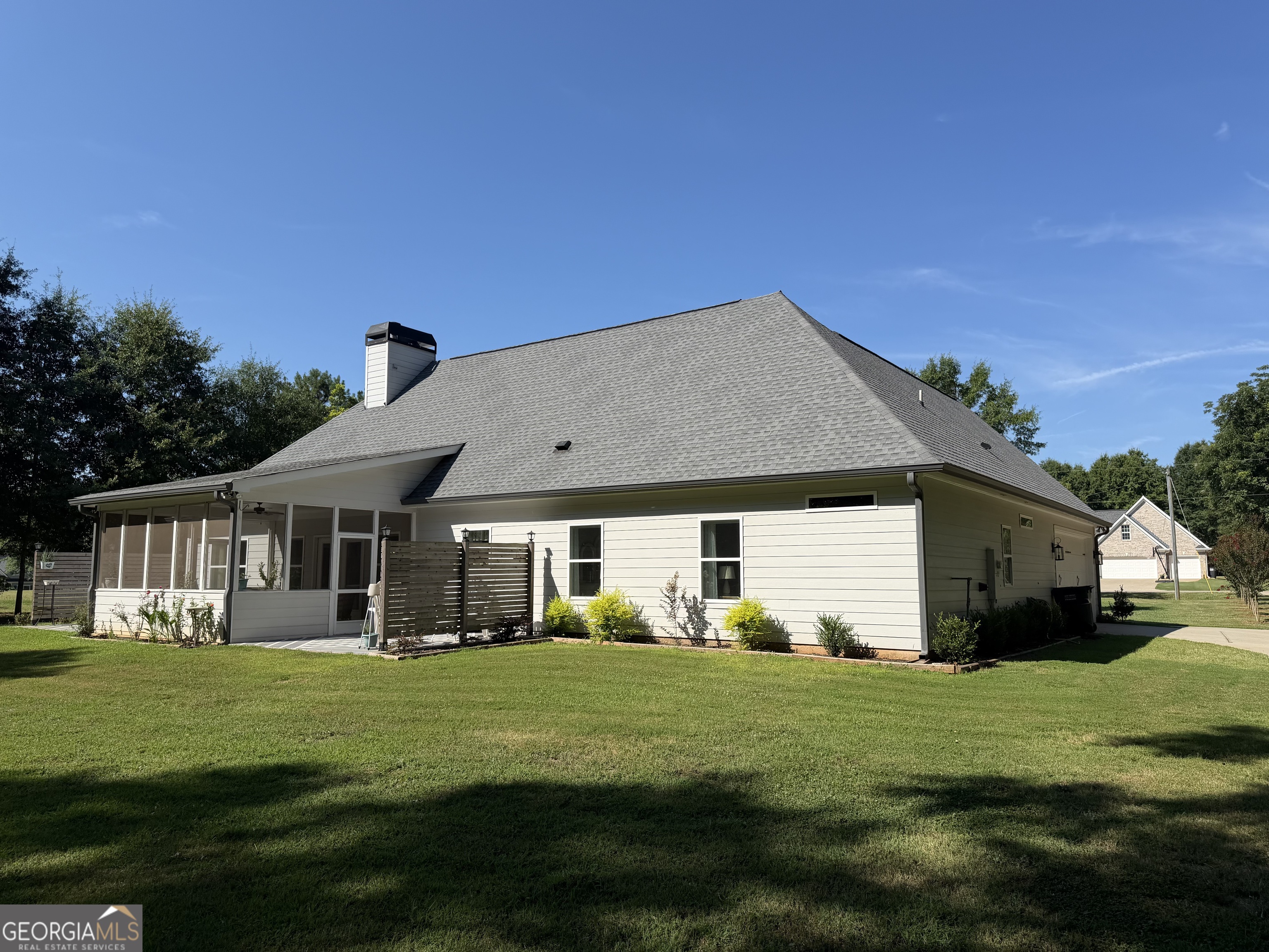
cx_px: 634
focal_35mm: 24
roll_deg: -0.3
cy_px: 476
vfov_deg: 56.8
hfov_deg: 71.6
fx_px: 880
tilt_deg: +6.4
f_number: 1.78
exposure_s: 1/5319
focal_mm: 6.76
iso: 80
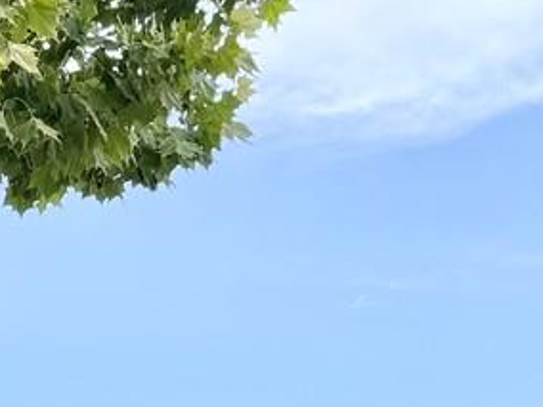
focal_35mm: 135
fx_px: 2118
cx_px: -711
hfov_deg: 12.1
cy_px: 996
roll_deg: +0.1
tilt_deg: +2.2
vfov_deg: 9.7
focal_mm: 6.76
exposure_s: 1/2801
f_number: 1.78
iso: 80
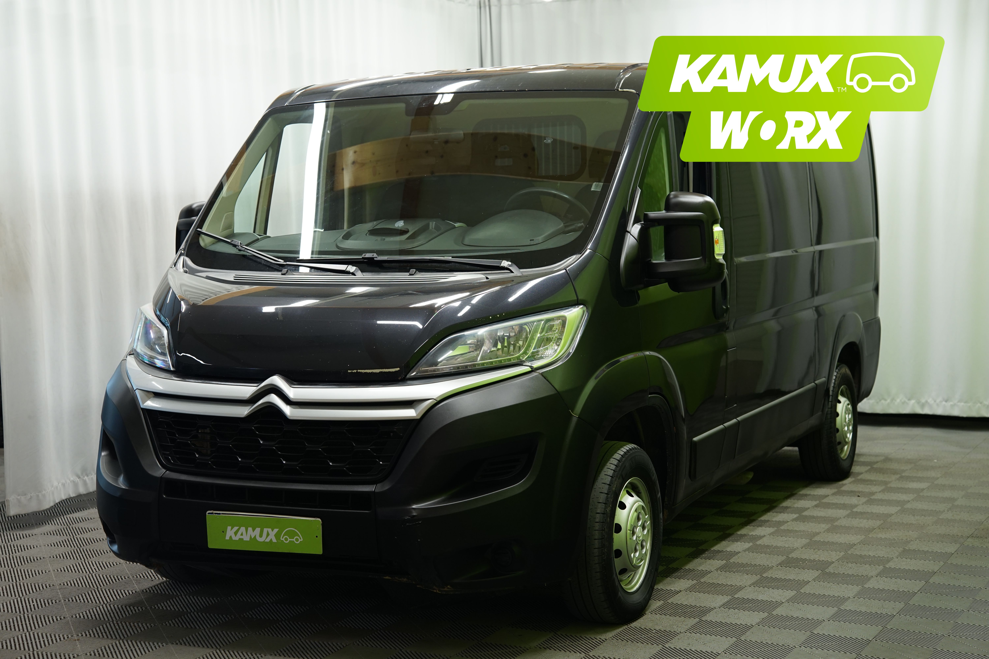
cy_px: 330
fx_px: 1621
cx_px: 494
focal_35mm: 59
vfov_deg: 23.0
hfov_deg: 33.9
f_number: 5
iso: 500
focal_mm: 59
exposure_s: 1/20
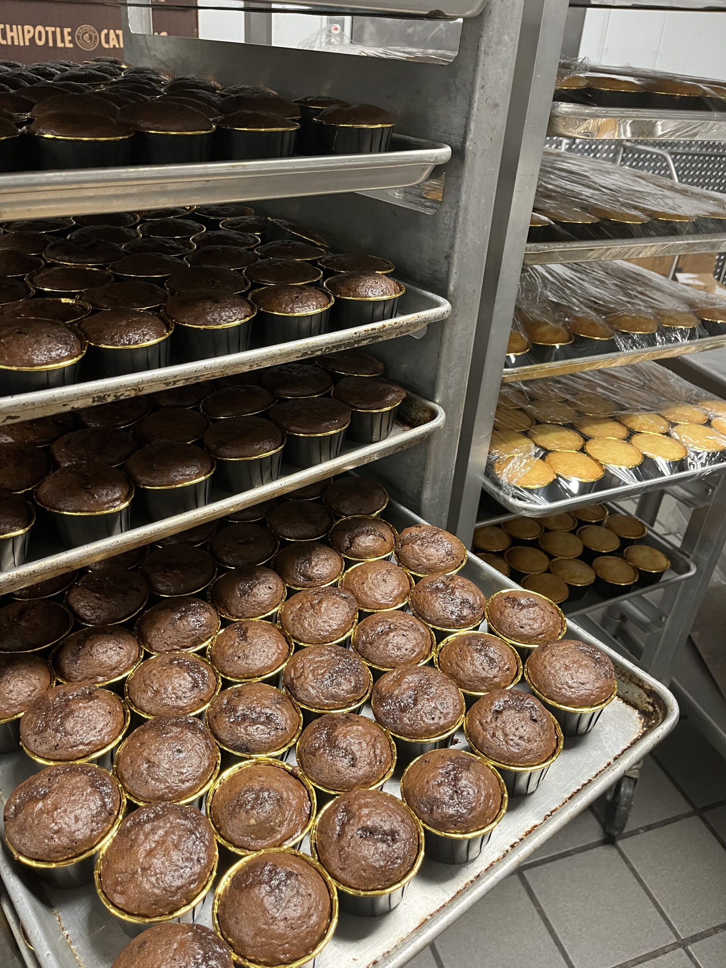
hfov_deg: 53.1
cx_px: 363
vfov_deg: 67.3
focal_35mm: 26
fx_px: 727
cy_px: 484
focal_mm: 5.1
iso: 500
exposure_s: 1/60
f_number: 1.6
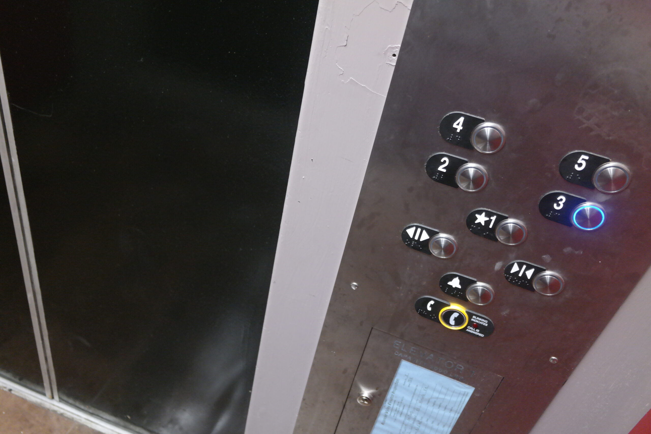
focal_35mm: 30
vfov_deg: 43.6
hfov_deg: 61.9
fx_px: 542
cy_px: 217
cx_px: 326
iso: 1600
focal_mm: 20
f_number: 3.5
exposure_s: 1/40
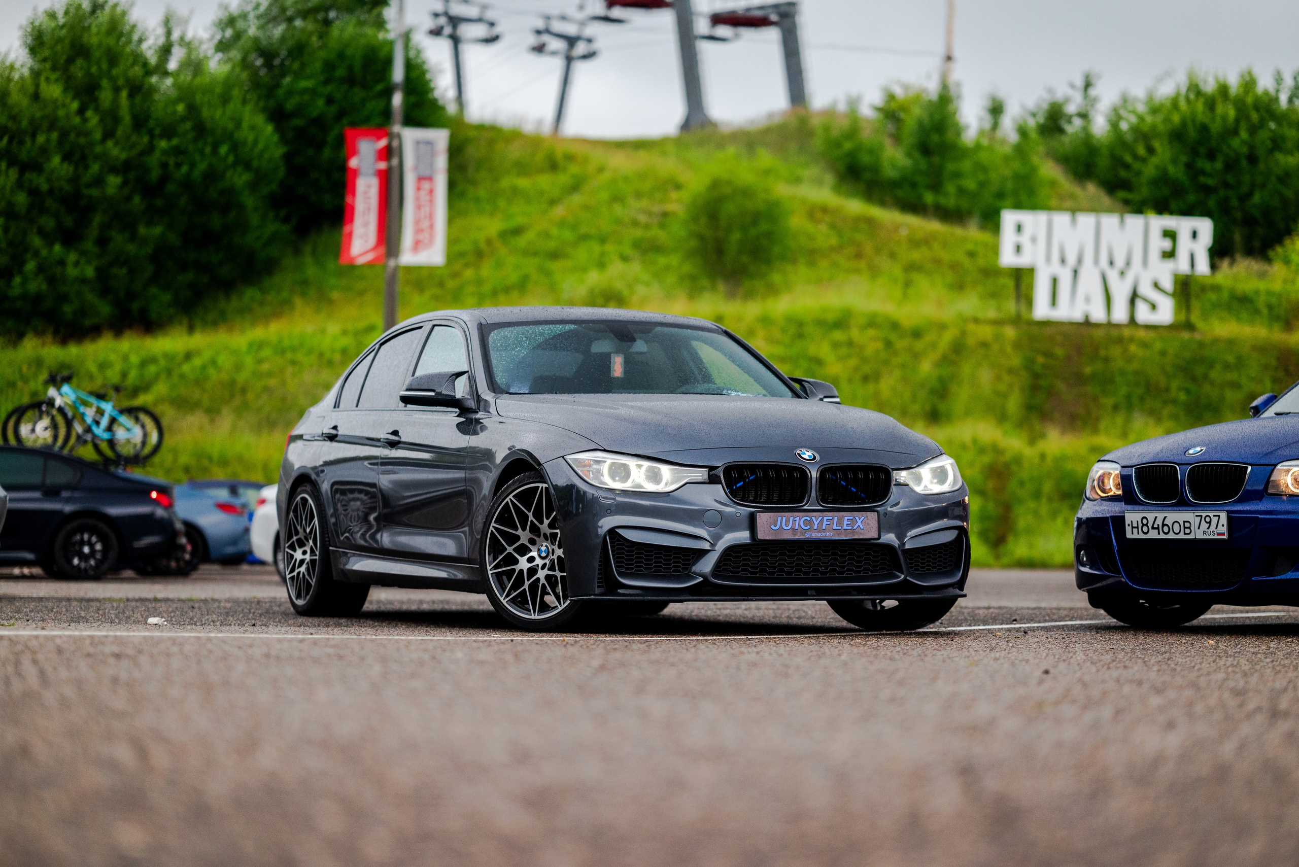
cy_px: 434
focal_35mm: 87
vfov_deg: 15.8
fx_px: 3129
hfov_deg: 23.5
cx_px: 657
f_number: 2
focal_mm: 85
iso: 800
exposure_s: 1/250
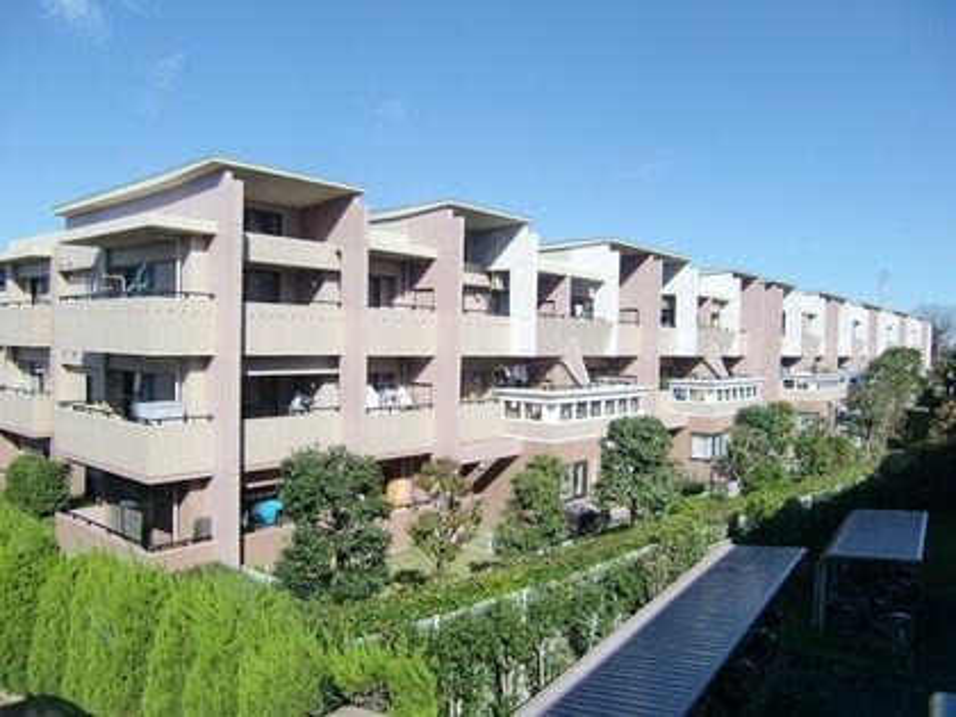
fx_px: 773
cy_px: 358
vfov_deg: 49.7
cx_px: 478
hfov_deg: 63.4
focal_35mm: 28
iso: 64
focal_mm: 4.9
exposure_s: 1/200
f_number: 7
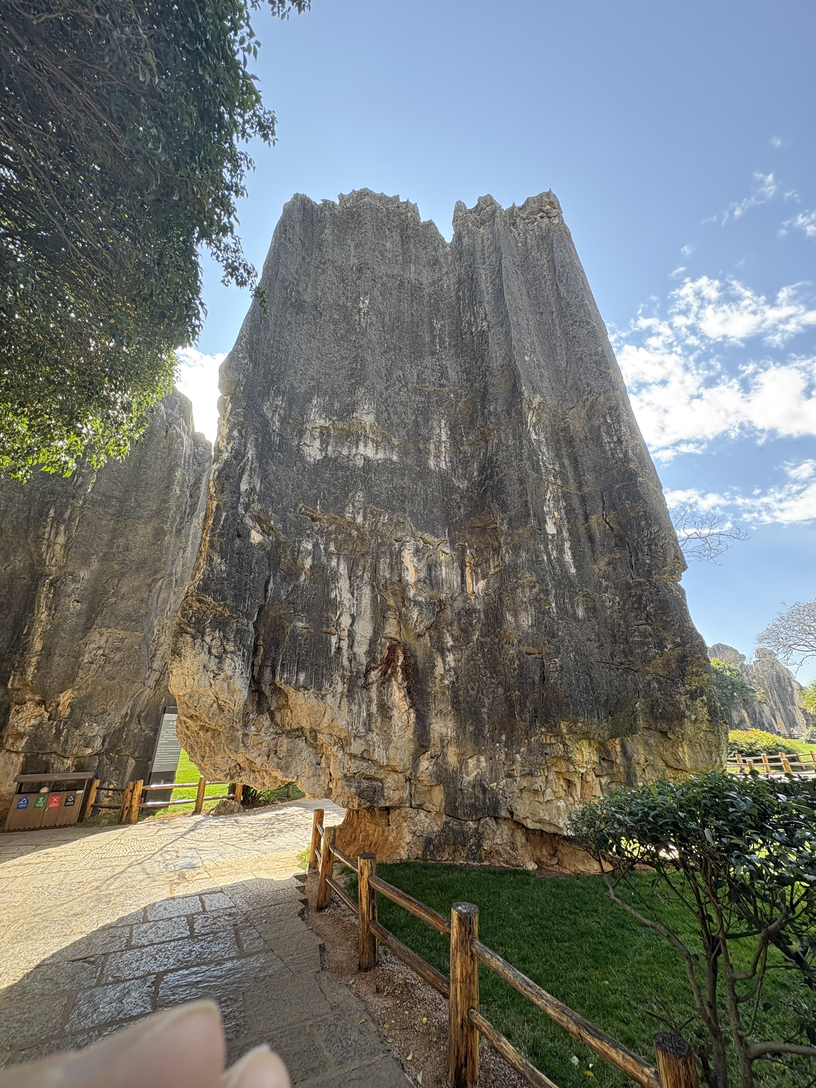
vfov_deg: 102.1
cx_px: 408
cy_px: 544
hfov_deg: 85.7
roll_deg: +0.8
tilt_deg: +23.2
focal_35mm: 14
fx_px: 440
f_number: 2.2
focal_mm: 2.22
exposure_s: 1/158
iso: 64
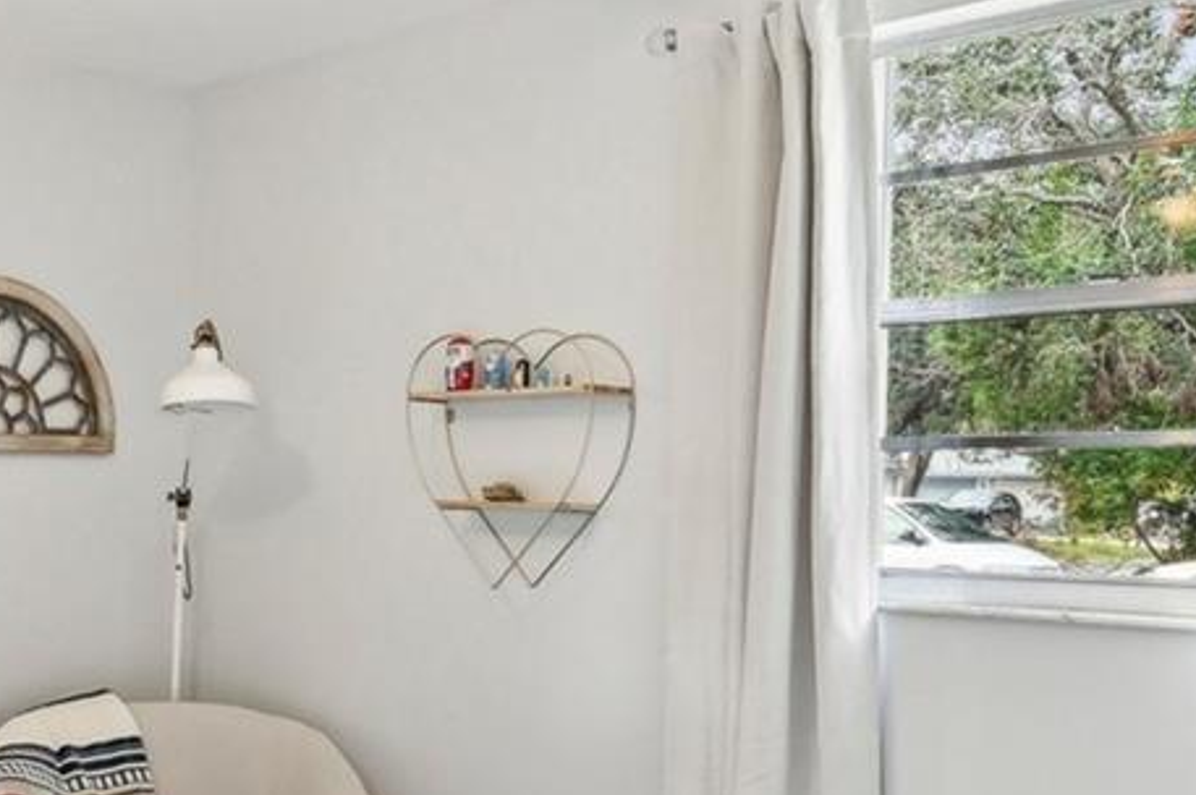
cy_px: 422
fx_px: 1627
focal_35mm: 49
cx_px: 8
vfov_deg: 27.5
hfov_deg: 36.4
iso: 400
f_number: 8
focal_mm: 14
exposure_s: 1/30
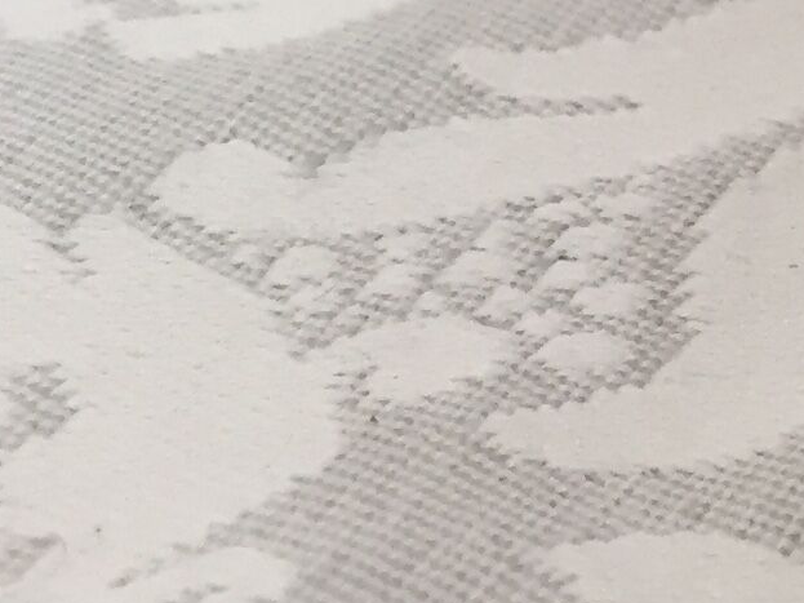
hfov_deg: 10.9
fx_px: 3530
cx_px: 1973
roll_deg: -0.7
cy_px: -393
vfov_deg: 9.4
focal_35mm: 152
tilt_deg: -17.9
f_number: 2.2
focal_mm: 4.15
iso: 40
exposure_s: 1/33
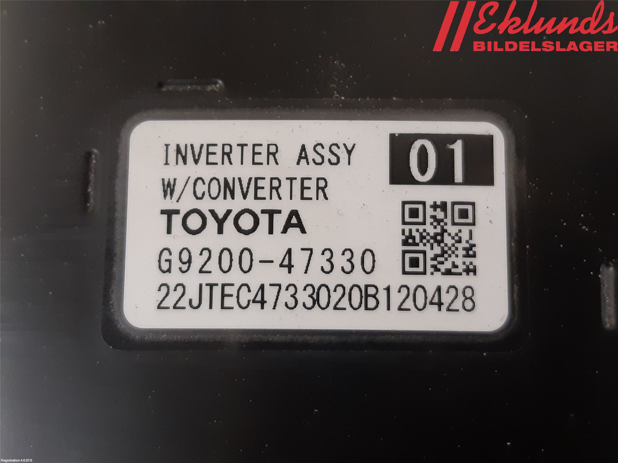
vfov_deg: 53.1
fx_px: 464
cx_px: 309
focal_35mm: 26
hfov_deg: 67.3
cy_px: 232
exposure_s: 1/50
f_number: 1.7
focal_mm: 3.93
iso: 160
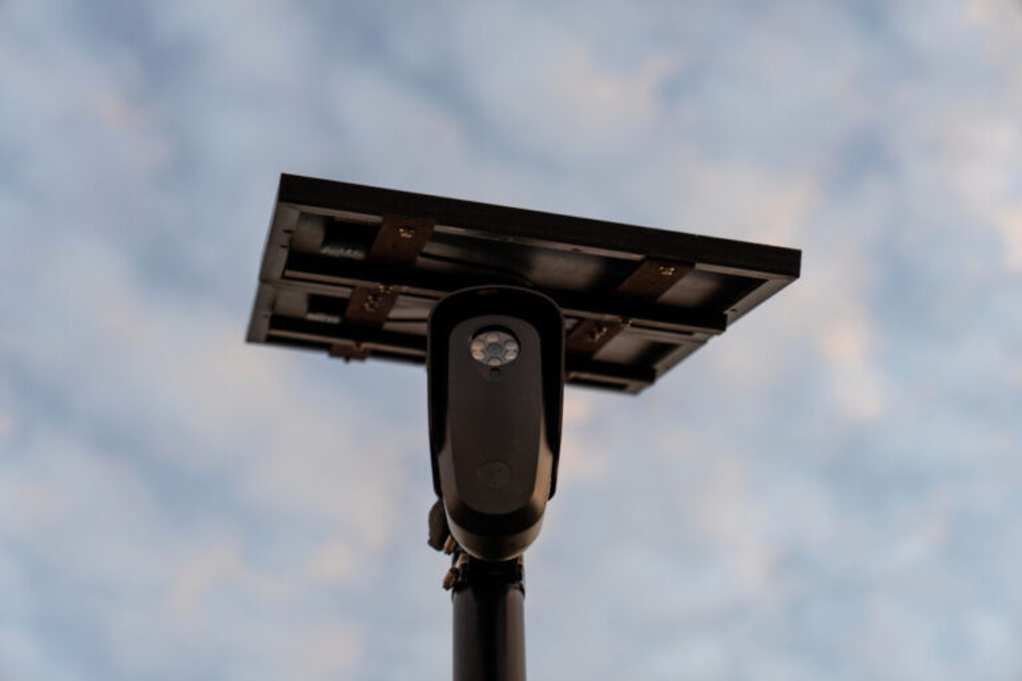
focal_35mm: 70
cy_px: 340
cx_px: 511
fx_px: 1987
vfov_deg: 19.5
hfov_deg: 28.8
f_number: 2.8
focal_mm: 70
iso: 100
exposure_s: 1/250
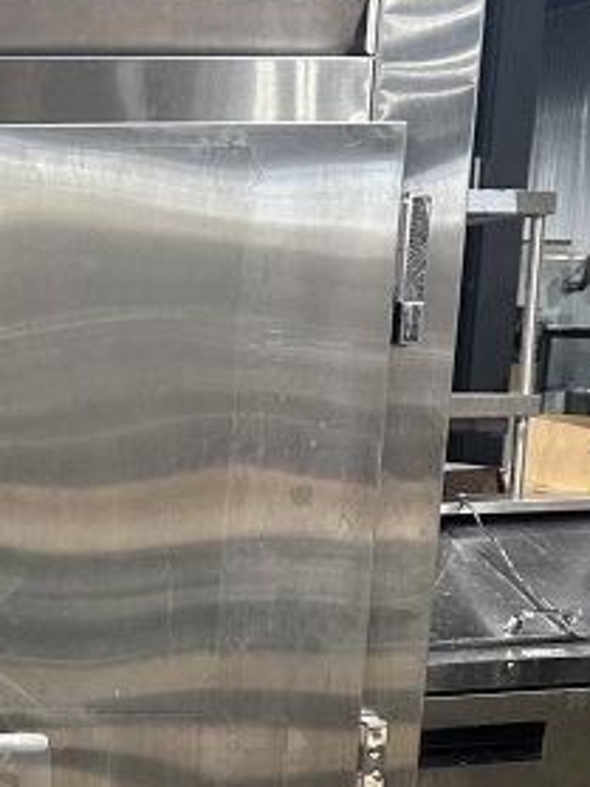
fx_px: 1592
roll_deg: -1.5
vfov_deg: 27.1
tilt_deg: -12.5
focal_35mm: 70
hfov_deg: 18.8
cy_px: 656
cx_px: -268
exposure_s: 1/60
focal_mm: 6.86
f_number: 1.78
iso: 320
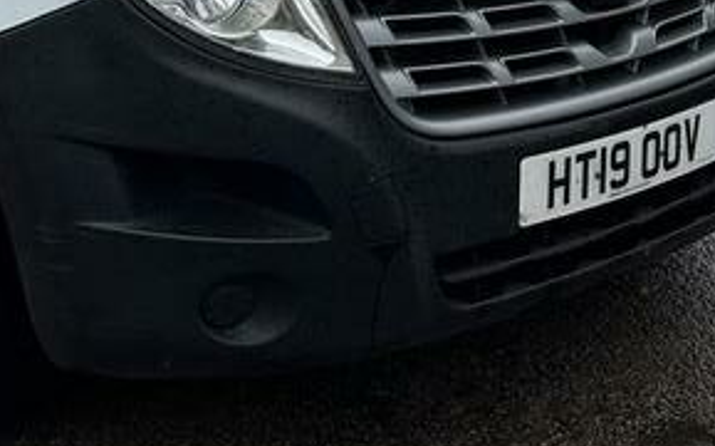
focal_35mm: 79
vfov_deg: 14.3
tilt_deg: -1.0
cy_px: -391
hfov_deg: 25.5
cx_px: 94
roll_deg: +1.0
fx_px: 1538
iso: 80
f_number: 1.78
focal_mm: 6.86
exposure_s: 1/2660
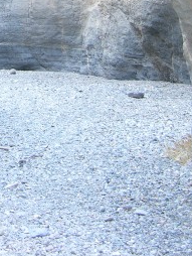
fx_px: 1026
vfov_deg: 13.7
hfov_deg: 10.5
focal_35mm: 139
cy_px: -76
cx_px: -51
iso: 100
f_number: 3
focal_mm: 11.6
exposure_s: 1/30
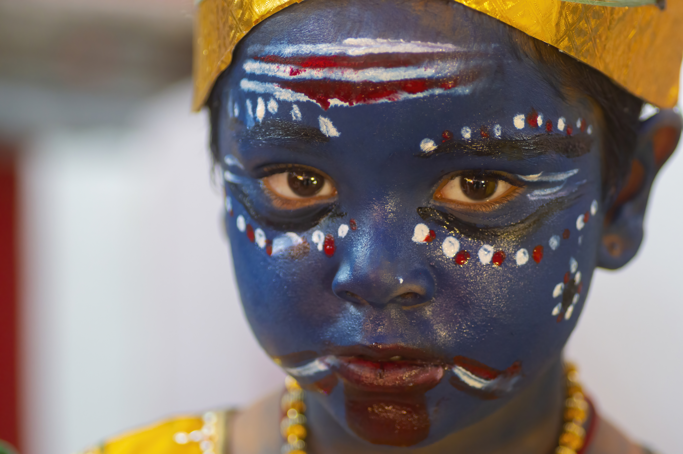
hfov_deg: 15.2
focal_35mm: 135
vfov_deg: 10.1
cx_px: 342
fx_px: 2559
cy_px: 227
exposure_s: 1/125
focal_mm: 90
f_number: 3.2
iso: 800
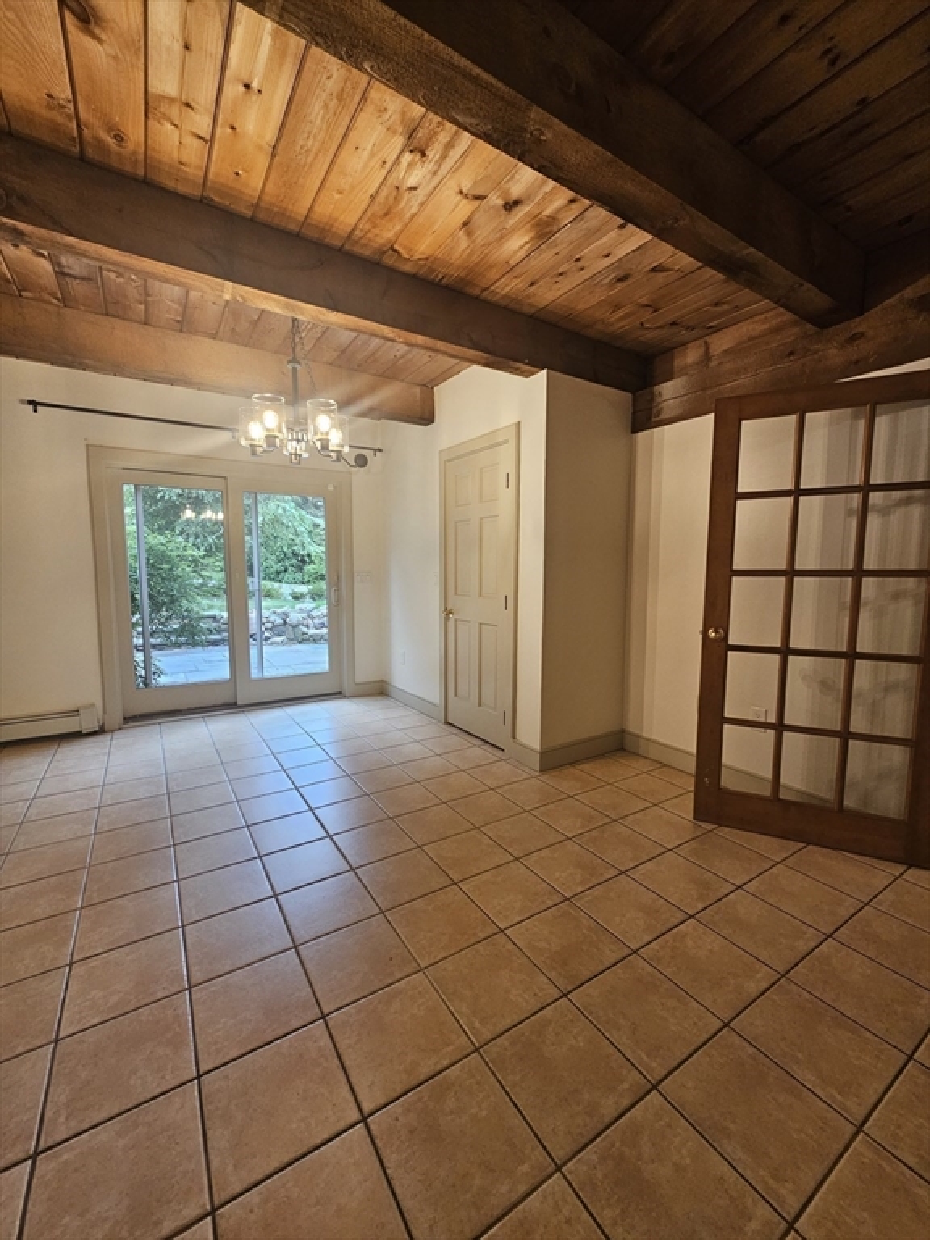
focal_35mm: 13
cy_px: 620
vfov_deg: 106.2
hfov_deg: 89.9
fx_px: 466
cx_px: 465
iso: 160
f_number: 2.2
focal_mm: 2.2
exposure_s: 1/60
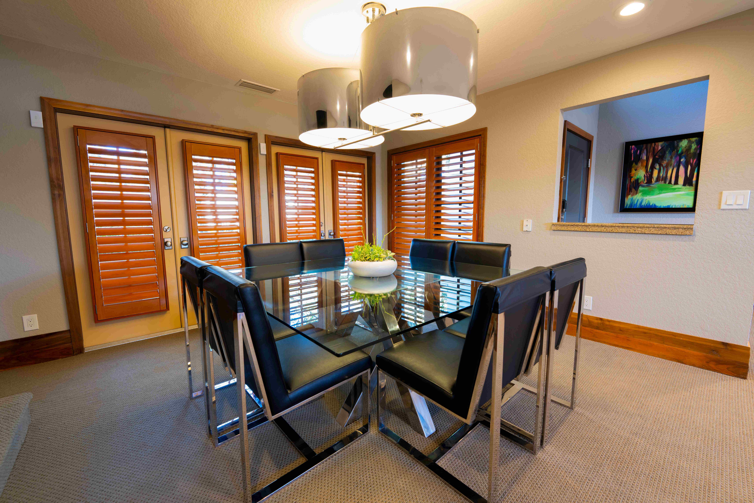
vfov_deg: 81.2
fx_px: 293
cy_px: 252
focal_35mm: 14
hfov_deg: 104.3
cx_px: 377
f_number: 4
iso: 200
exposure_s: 1/4
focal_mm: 14
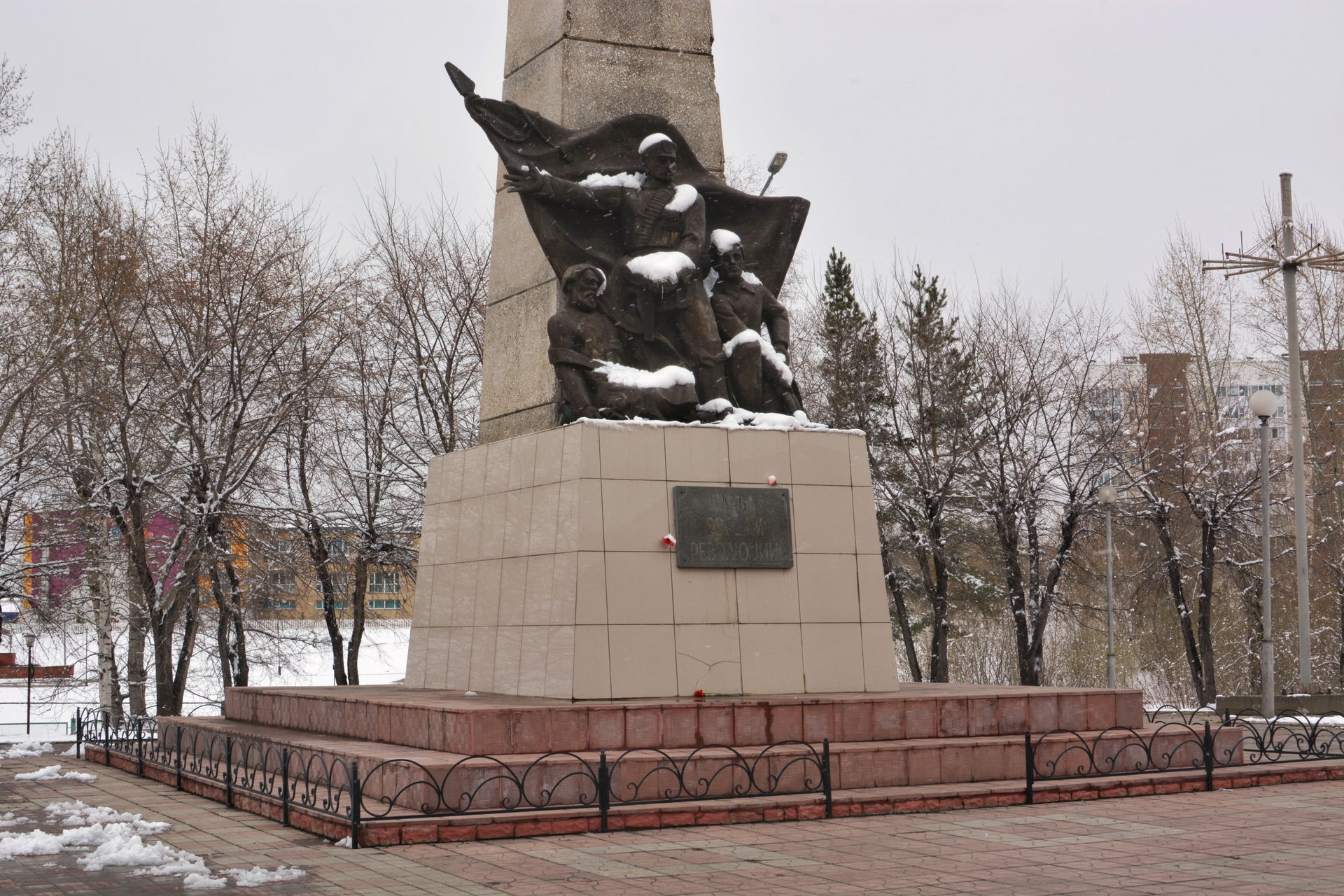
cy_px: 448
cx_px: 672
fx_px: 1960
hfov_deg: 37.9
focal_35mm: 52
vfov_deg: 25.8
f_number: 16
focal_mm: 35
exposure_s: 1/200
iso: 200
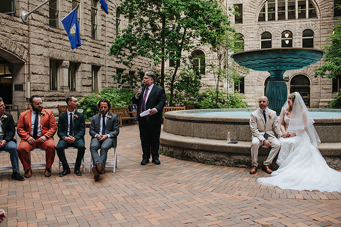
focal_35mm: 37
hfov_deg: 52.4
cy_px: 114
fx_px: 347
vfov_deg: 36.2
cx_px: 170
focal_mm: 35
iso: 140
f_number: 3.2
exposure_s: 1/400
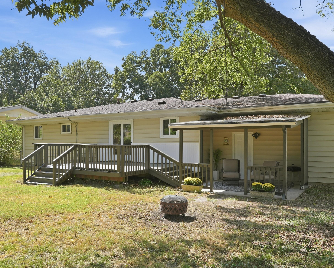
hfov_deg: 58.1
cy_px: 134
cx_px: 186
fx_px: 299
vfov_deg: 48.1
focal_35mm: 30
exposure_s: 1/125
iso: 100
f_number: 8
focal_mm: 17.5
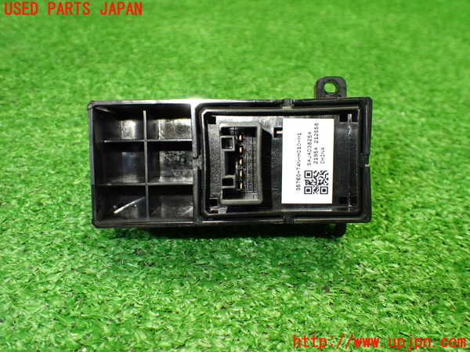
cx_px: 235
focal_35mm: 32
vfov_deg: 44.2
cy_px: 176
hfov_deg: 56.8
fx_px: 434
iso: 800
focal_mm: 5.79
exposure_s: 1/125
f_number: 2.4
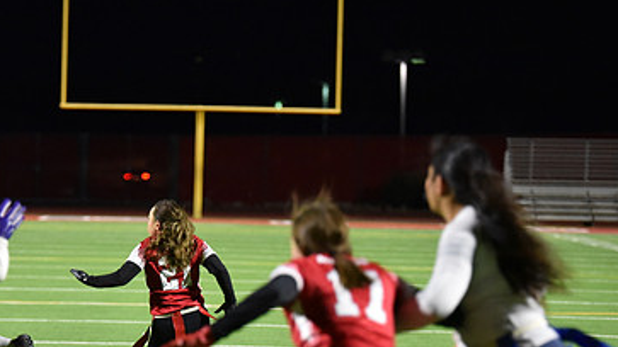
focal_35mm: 243
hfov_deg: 8.9
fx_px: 3981
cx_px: 148
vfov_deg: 5.0
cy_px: 282
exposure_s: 1/640
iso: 5600
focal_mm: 145
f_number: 2.8
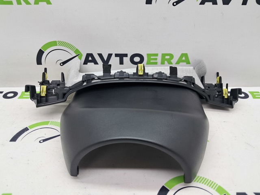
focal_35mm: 27
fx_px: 203
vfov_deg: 51.3
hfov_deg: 65.4
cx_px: 130
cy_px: 98
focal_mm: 4
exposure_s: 1/60
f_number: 1.8
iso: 50
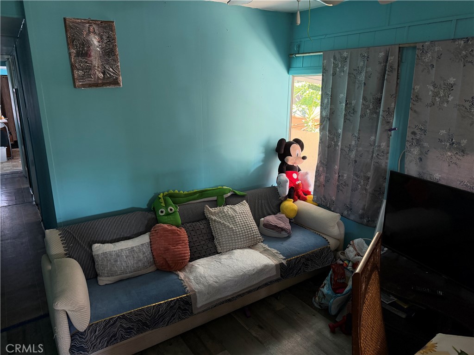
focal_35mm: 24
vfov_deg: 56.8
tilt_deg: -16.5
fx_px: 329
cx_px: 237
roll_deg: +0.3
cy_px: 178
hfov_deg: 71.6
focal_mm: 6.76
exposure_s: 1/60
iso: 320
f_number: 1.78
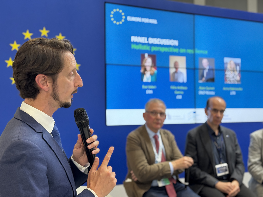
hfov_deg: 39.7
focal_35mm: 48
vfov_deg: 30.3
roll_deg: +1.7
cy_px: 98
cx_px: 132
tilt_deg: +1.4
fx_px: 365
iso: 100
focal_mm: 6.76
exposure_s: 1/50
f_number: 1.78
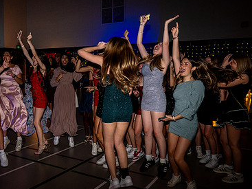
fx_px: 277
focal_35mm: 38
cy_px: 90
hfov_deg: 48.0
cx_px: 80
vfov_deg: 37.7
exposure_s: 1/80
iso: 1250
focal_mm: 25
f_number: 4
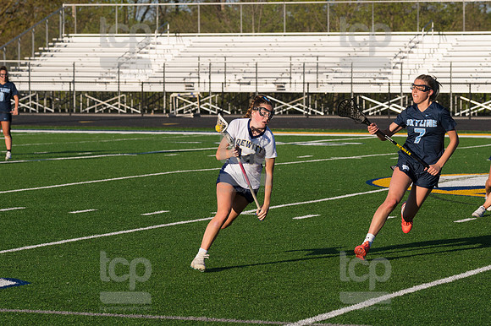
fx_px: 2372
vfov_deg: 7.9
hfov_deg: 11.8
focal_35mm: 174
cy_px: 163
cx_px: 246
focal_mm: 116
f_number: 5.6
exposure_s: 1/1600
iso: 250
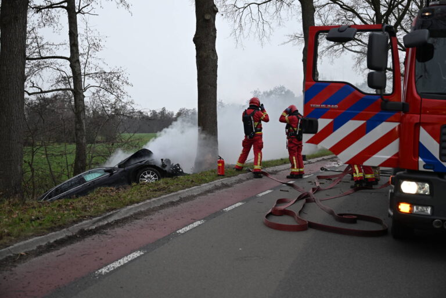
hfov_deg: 42.7
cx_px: 223
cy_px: 149
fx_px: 570
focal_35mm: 46
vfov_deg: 29.2
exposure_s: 1/1000
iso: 640
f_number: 3.2
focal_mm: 46
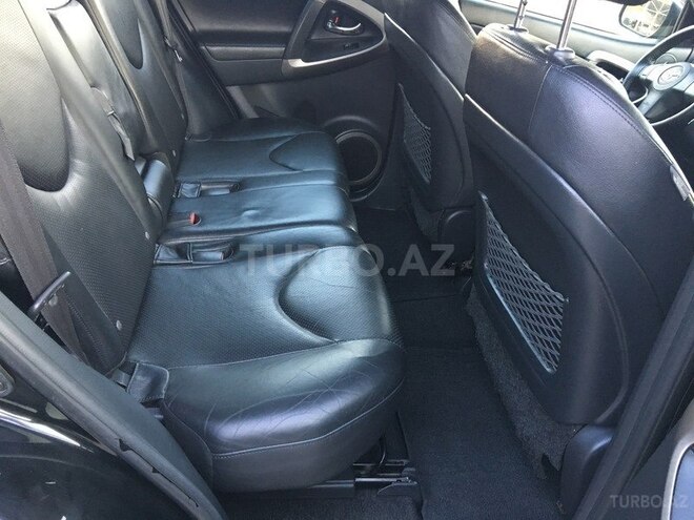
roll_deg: -11.9
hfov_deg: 61.7
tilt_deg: -30.9
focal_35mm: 29
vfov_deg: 48.2
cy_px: 260
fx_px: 581
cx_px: 347
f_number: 2.2
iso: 250
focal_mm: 4.15
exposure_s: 1/33
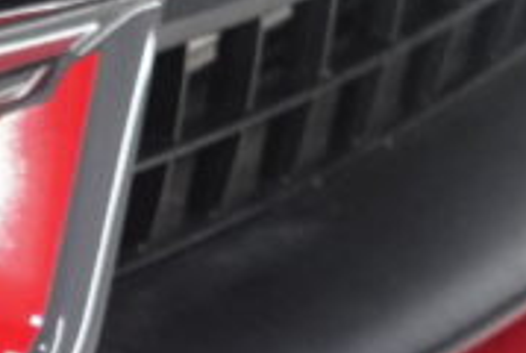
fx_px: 2839
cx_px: -708
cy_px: 707
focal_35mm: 194
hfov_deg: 9.5
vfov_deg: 6.9
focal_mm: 34
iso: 4000
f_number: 4.5
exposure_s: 1/160
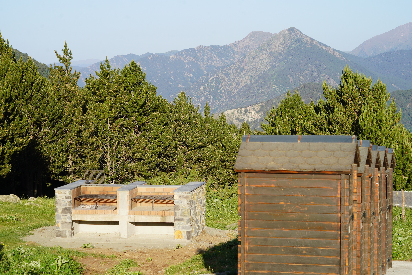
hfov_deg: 21.2
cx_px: 206
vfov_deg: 14.3
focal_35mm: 96
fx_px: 1099
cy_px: 138
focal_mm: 96
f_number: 8
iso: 100
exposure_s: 1/125
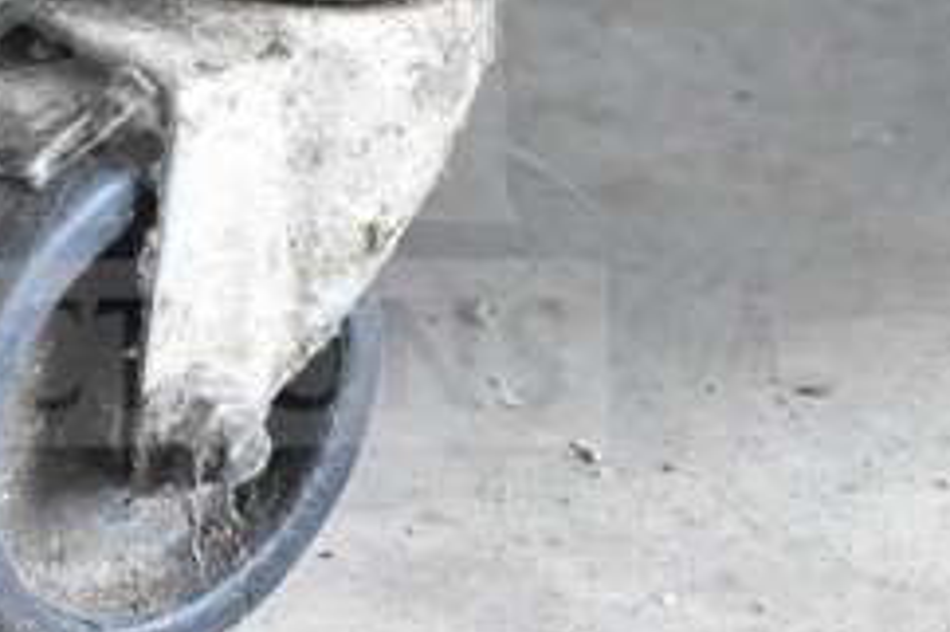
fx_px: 3797
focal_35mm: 144
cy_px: 135
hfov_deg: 14.2
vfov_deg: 9.5
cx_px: 165
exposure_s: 1/200
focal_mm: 38
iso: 6400
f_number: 7.1
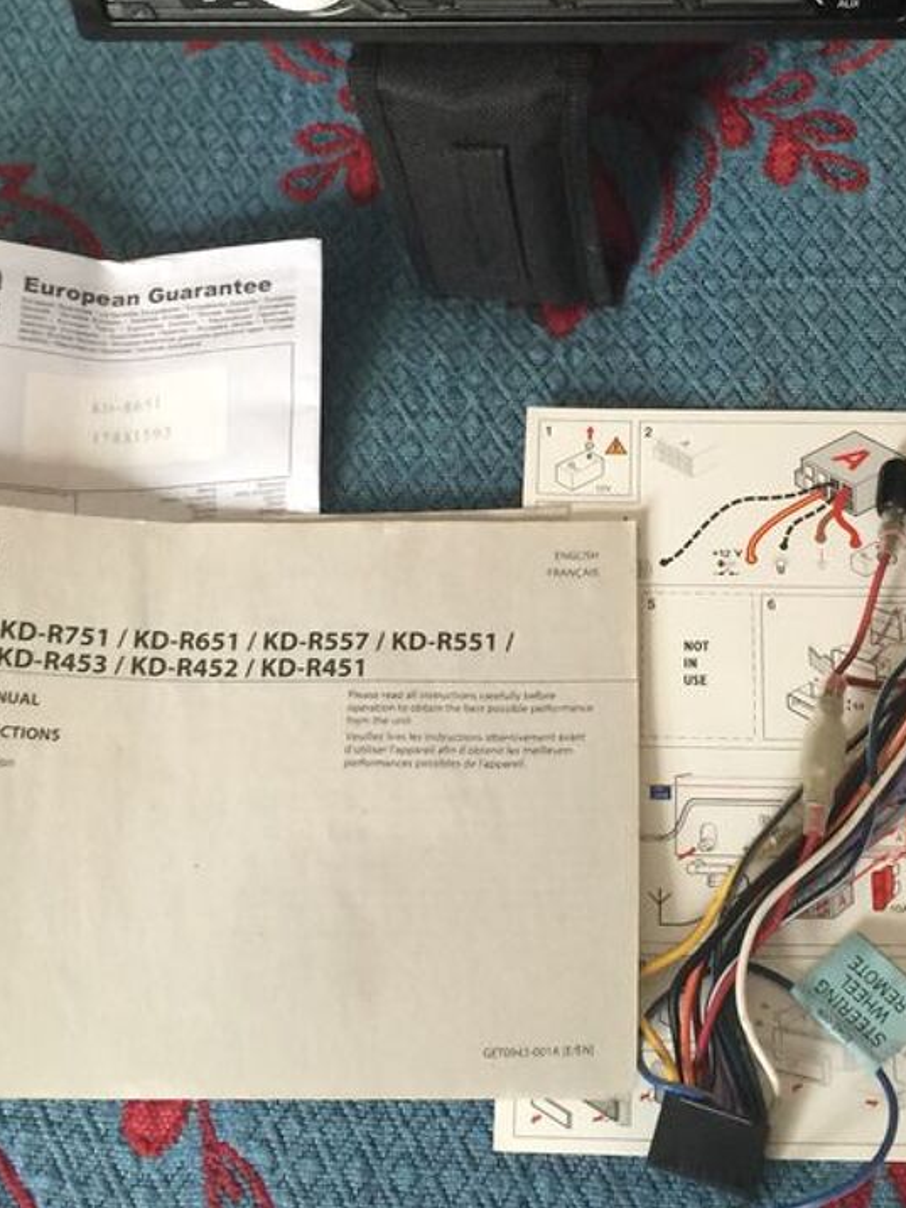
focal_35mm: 54
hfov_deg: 27.0
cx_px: 513
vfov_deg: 35.5
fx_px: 1884
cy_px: 526
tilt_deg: -62.8
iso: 125
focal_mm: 4.15
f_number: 2.2
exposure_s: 1/10
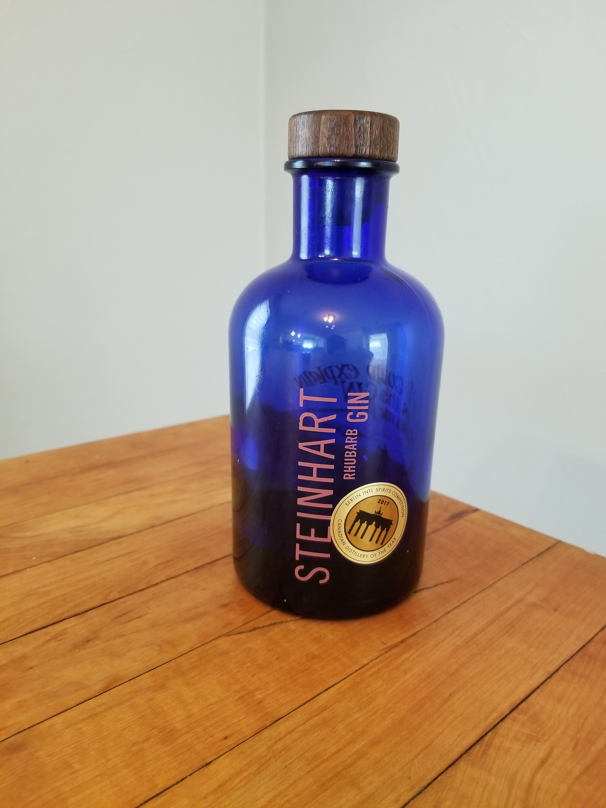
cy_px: 404
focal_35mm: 26
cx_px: 303
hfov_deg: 53.1
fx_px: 607
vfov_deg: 67.3
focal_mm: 4.25
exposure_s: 1/24
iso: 250
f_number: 1.7
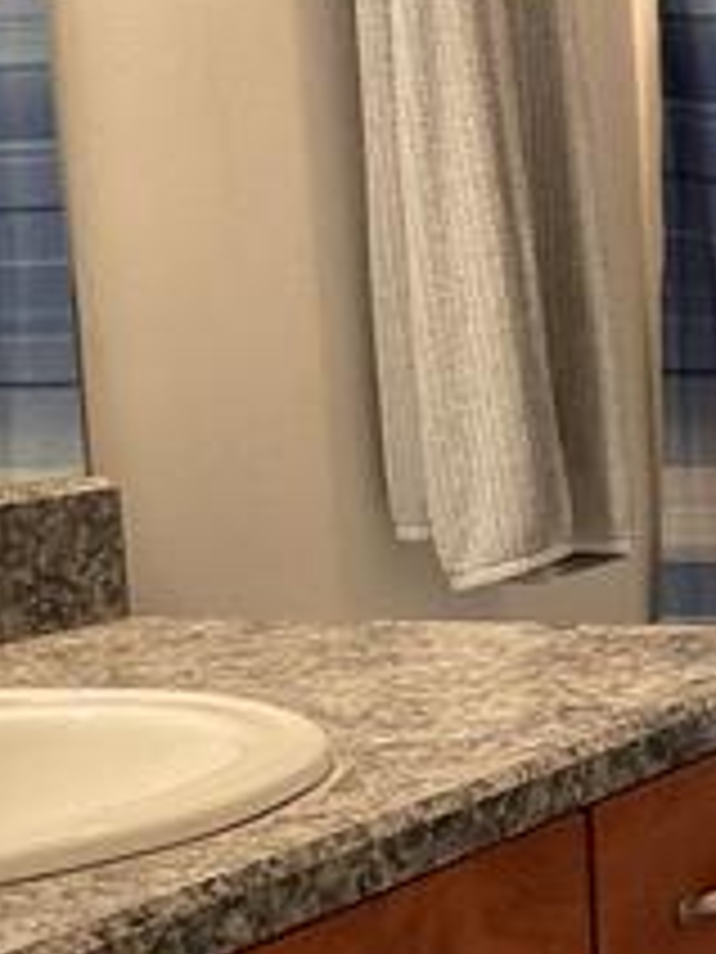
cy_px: 801
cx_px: 500
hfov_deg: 14.1
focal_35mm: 105
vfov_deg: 18.5
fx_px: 2896
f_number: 1.8
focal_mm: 3
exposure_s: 1/60
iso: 200
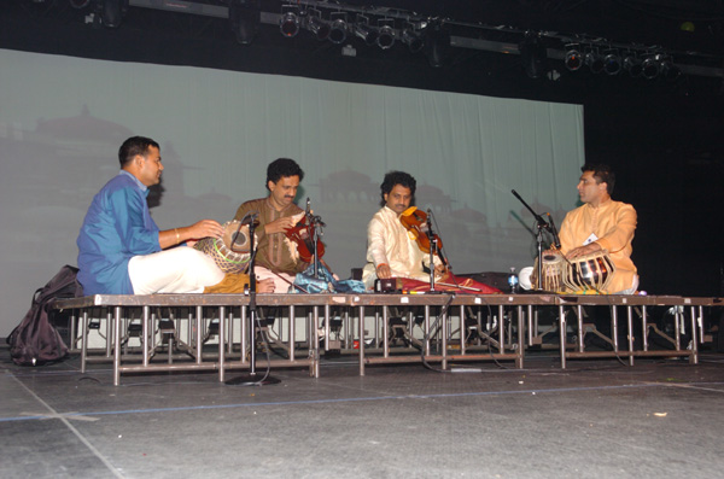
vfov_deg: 28.8
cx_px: 362
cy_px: 240
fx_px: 933
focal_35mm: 46
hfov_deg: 42.4
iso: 400
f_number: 5
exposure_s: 1/40
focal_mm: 31
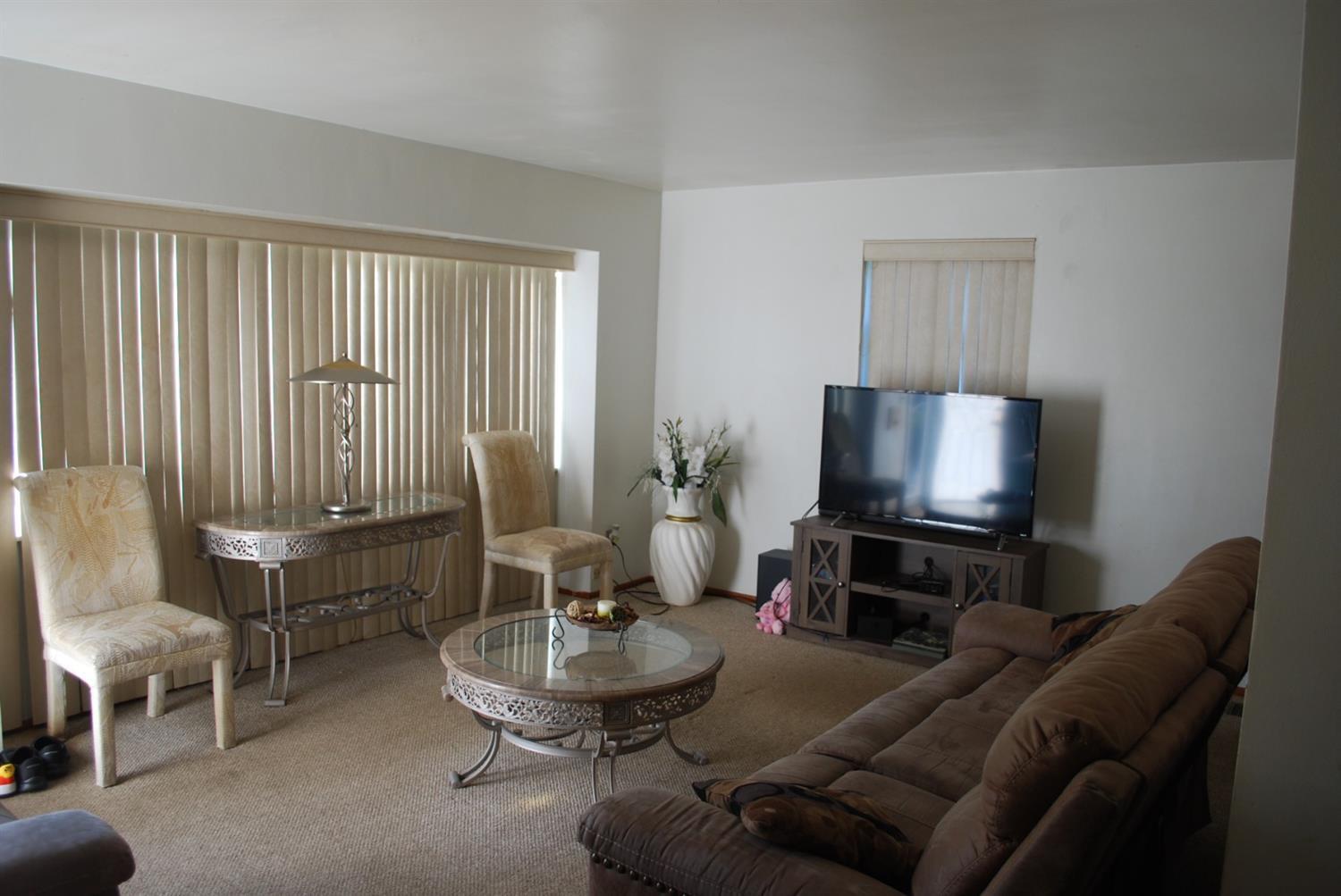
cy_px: 448
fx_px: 1007
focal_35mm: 27
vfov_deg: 48.0
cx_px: 670
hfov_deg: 67.3
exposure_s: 1/50
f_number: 4
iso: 200
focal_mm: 18
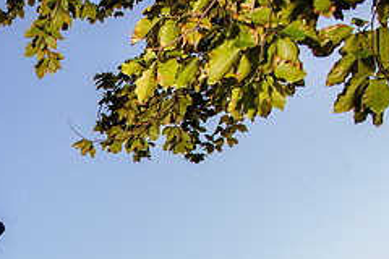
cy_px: 308
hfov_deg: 30.6
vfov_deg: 21.7
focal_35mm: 58
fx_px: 627
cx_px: -44
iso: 320
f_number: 7.1
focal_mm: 24
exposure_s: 1/320
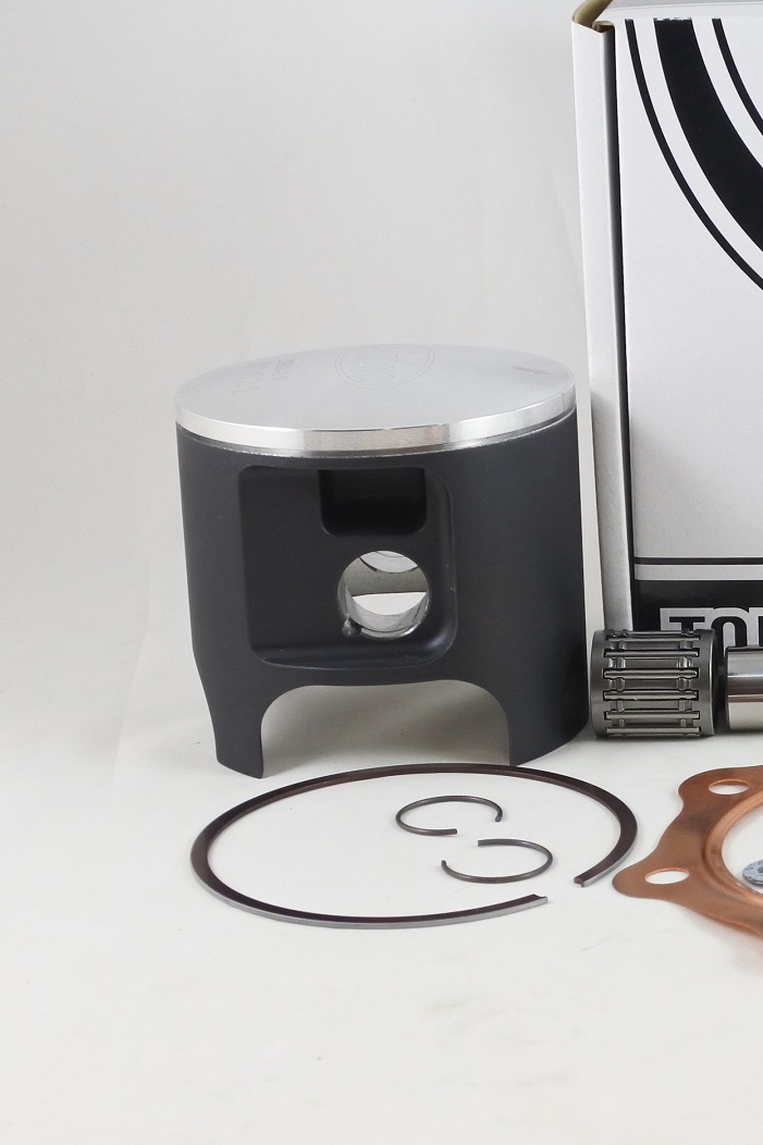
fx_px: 1844
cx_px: 878
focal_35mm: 58
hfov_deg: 21.9
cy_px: 537
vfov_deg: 34.5
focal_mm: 13.7
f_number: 4
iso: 500
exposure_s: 1/125
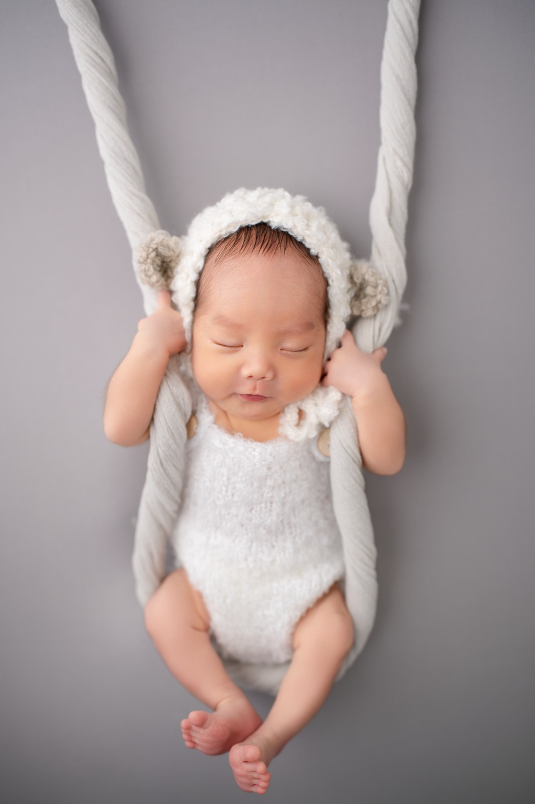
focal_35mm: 35
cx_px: 268
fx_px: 780
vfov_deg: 54.4
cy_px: 402
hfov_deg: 37.8
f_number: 1.8
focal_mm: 35
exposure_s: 1/320
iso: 160
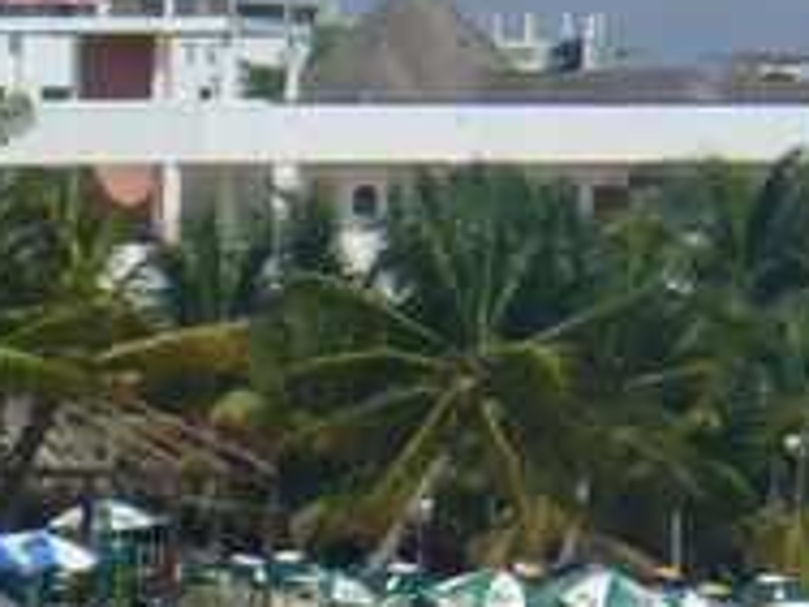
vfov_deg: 2.3
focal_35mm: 650
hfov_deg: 3.1
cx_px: 215
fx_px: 15191
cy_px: 245
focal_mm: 36.6
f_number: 9
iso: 80
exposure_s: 1/320
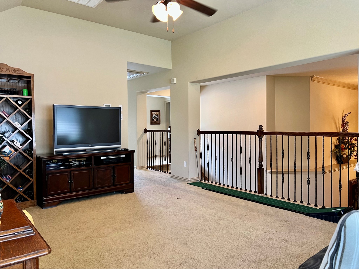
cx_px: 180
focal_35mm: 26
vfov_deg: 53.1
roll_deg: +0.0
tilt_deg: -3.1
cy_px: 134
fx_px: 270
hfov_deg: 67.3
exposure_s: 1/60
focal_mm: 5.7
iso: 125
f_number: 1.5
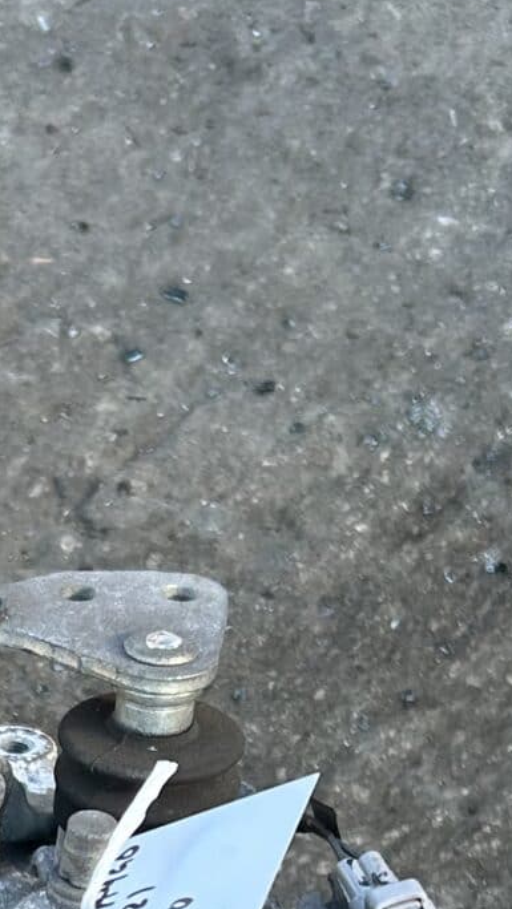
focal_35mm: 106
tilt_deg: -55.6
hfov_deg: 11.0
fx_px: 2557
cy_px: 1200
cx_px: -237
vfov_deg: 18.7
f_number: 1.5
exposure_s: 1/211
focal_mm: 5.7
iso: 40
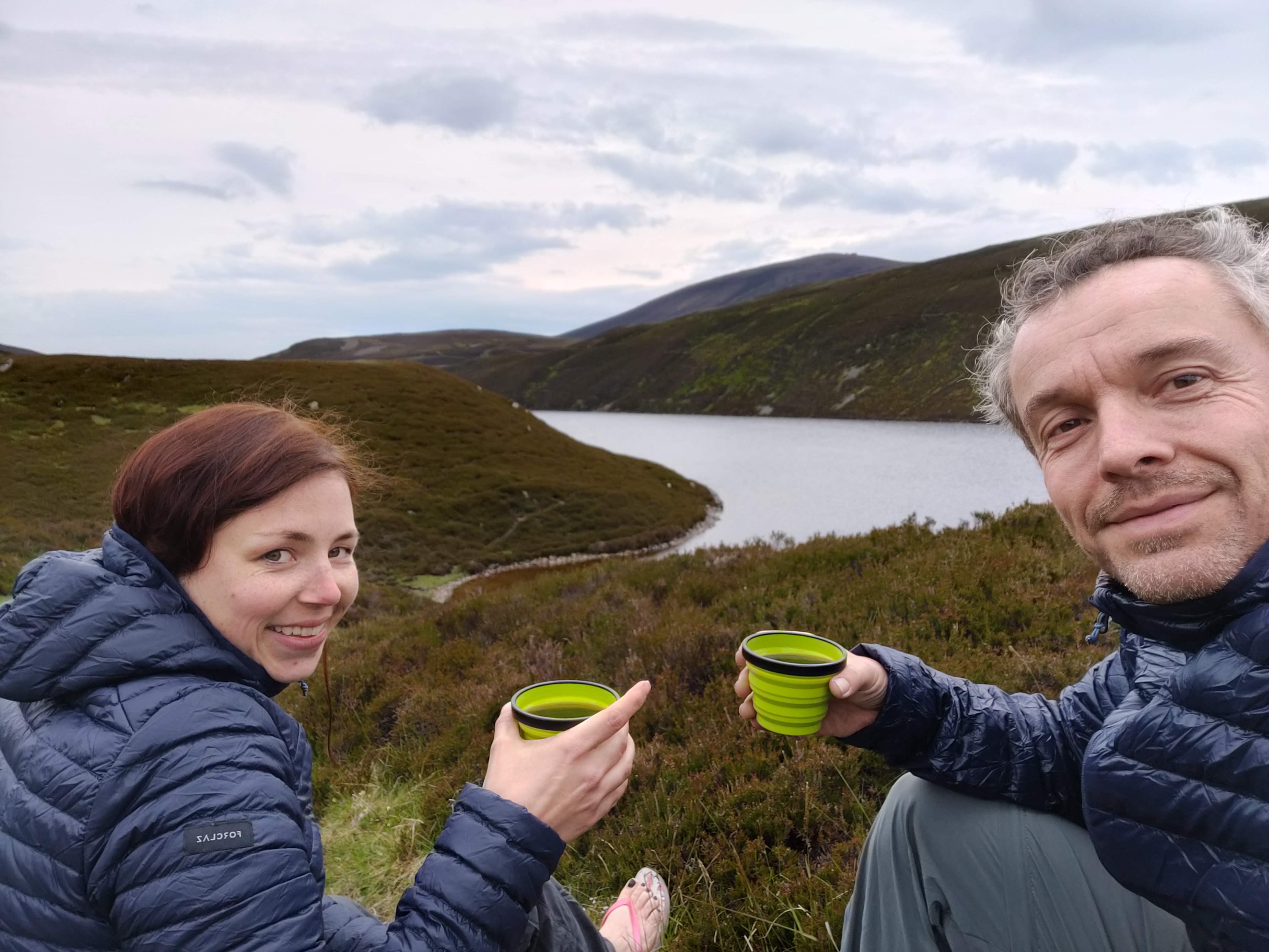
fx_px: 733
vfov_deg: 66.0
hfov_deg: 81.7
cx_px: 634
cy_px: 476
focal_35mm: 20
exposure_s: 1/126
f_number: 2
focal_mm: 3.45
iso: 100
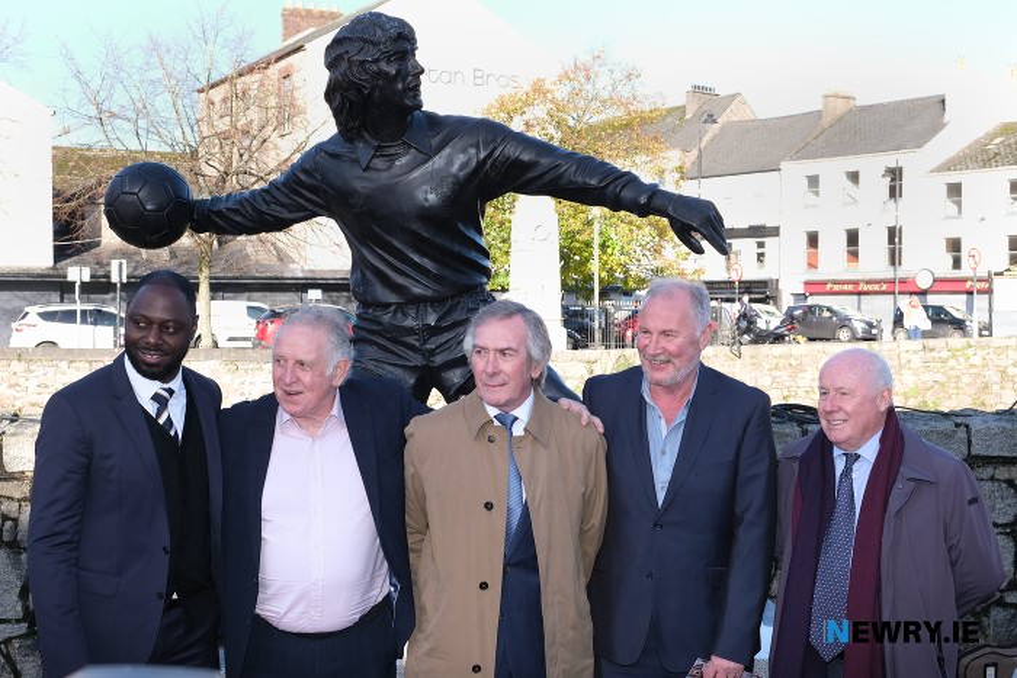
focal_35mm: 40
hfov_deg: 48.4
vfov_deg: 33.4
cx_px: 508
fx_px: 1130
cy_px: 339
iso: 400
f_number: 6.4
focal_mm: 26.5
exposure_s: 1/250
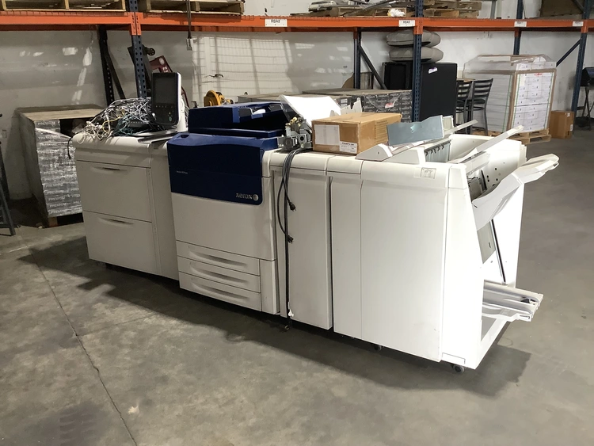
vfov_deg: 45.5
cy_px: 223
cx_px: 297
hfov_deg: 58.3
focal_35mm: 31
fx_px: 532
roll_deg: +1.4
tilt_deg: -15.1
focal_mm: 3.3
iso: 200
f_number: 2.4
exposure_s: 1/60
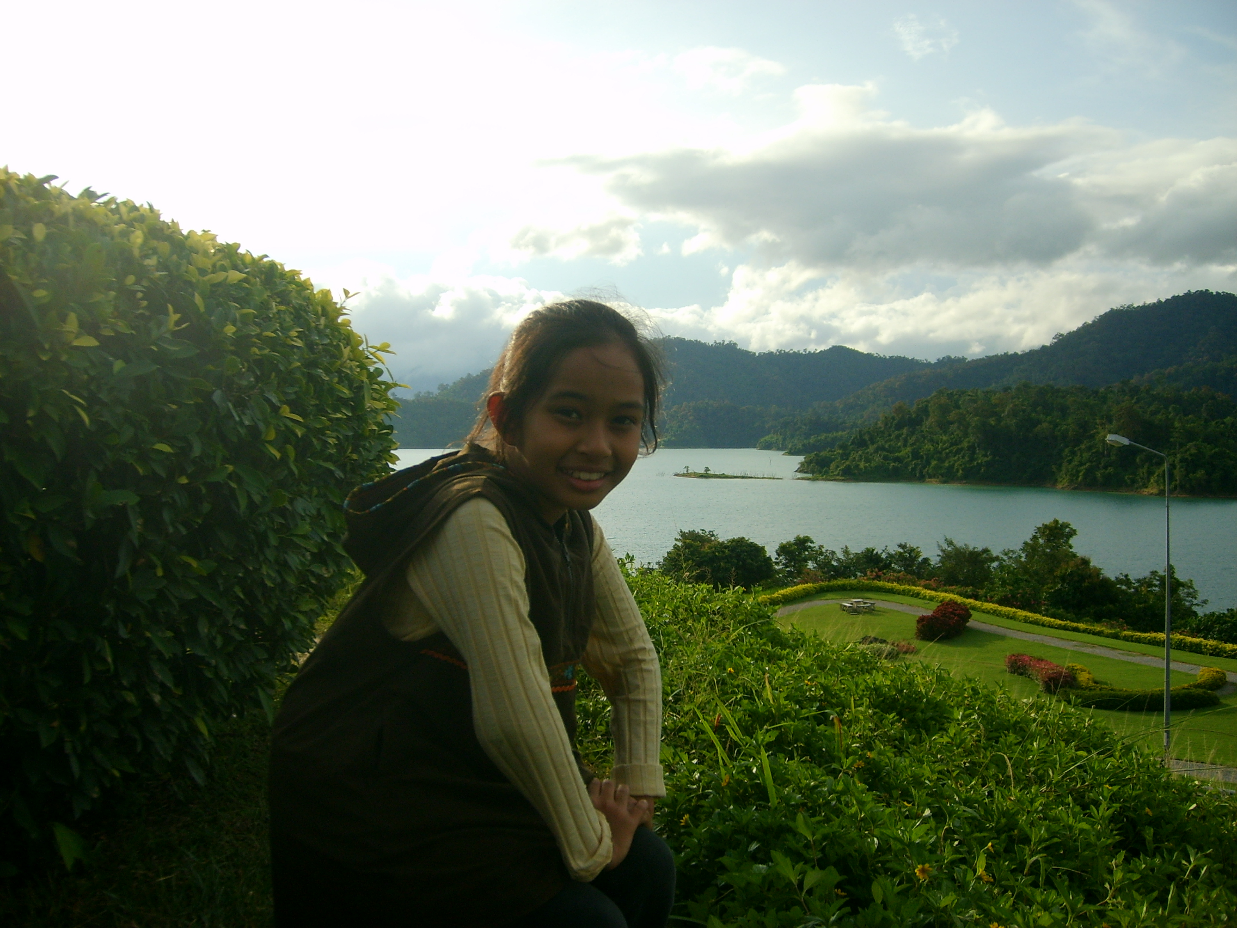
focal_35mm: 35
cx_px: 618
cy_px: 464
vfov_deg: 40.7
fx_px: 1251
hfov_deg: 52.6
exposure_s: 1/250
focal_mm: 5.8
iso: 50
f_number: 7.1
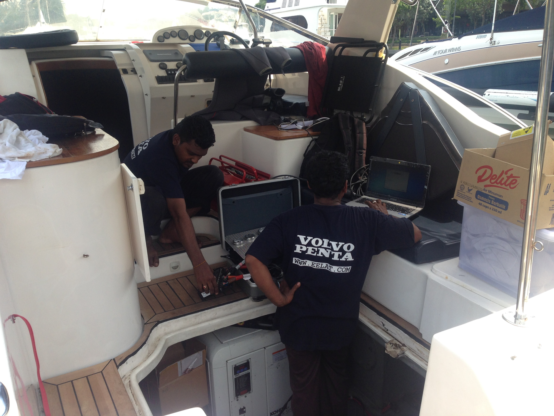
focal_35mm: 33
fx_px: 528
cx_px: 277
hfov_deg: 55.4
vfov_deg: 42.9
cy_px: 208
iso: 50
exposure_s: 1/401
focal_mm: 4.12
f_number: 2.4
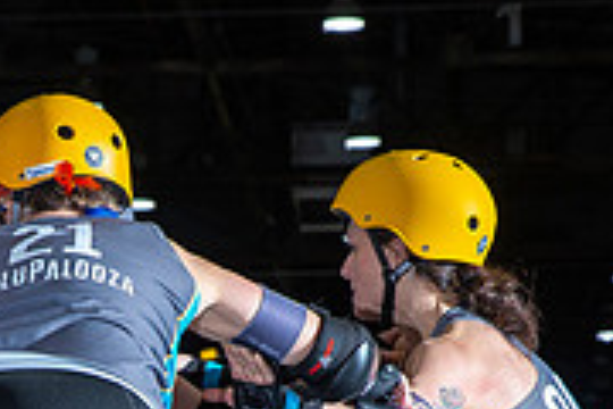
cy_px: 649
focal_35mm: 225
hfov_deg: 9.1
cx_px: 126
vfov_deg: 6.0
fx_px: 3831
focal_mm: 70
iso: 800
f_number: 8
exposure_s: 1/160
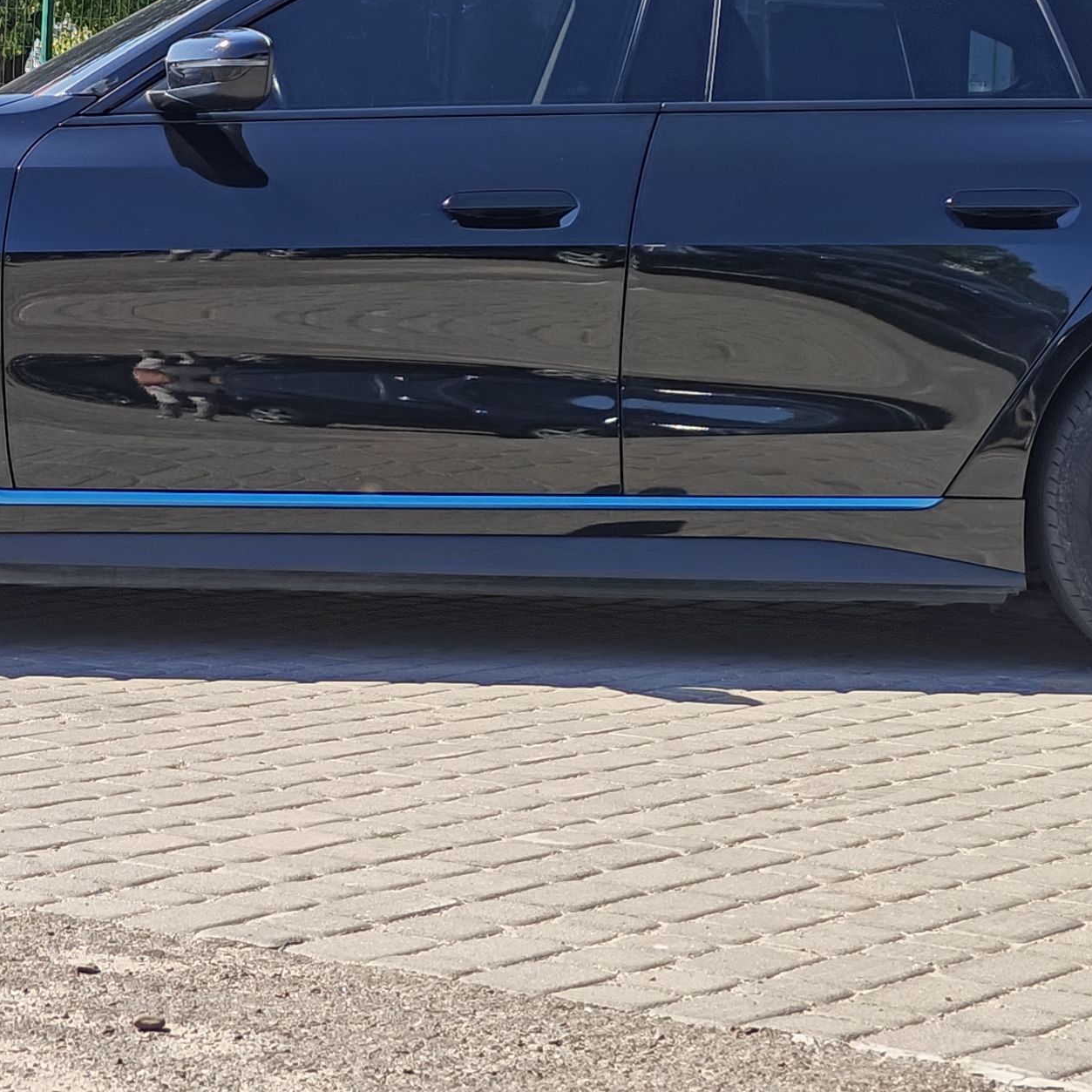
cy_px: 255
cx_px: 458
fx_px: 3712
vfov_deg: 16.6
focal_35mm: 104
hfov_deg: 16.7
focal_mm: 7.08
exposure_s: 1/1177
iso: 50
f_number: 2
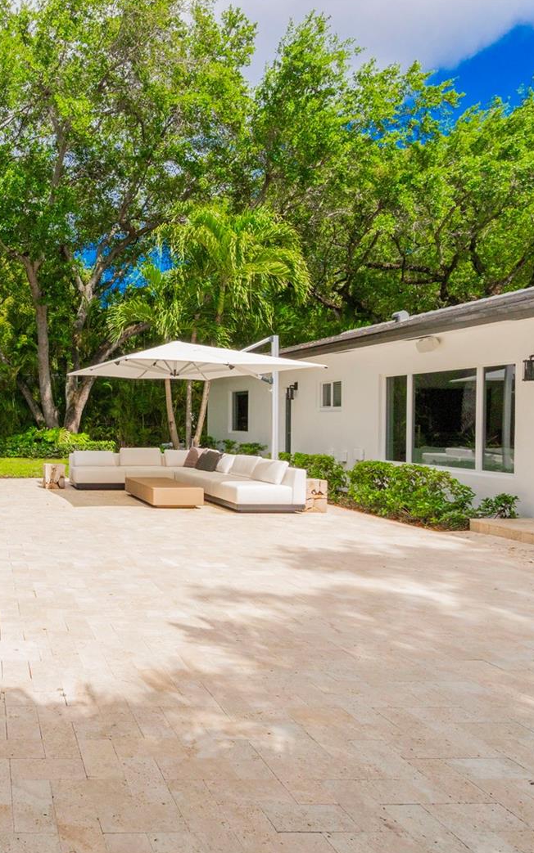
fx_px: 600
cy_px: 430
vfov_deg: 70.9
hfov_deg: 40.8
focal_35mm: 26
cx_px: -20
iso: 250
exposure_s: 1/1250
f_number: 9
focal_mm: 11
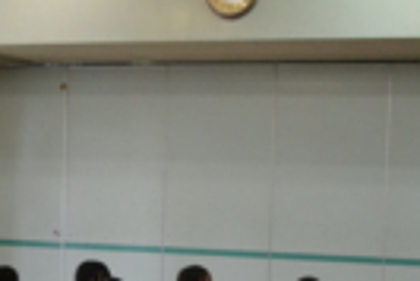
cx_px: 240
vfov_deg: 16.6
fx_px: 946
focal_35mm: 81
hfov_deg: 25.0
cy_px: 270
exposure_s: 1/500
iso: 2500
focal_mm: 18
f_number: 3.5
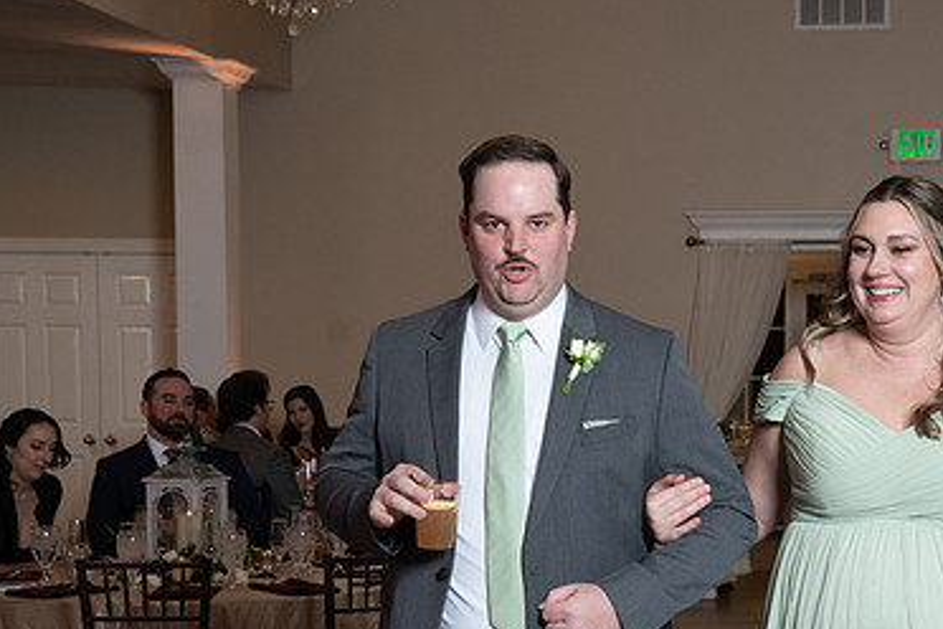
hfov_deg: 21.9
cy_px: 481
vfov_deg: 14.8
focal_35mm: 92
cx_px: 707
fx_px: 2410
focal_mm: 59
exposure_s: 1/200
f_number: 5.6
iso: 2000
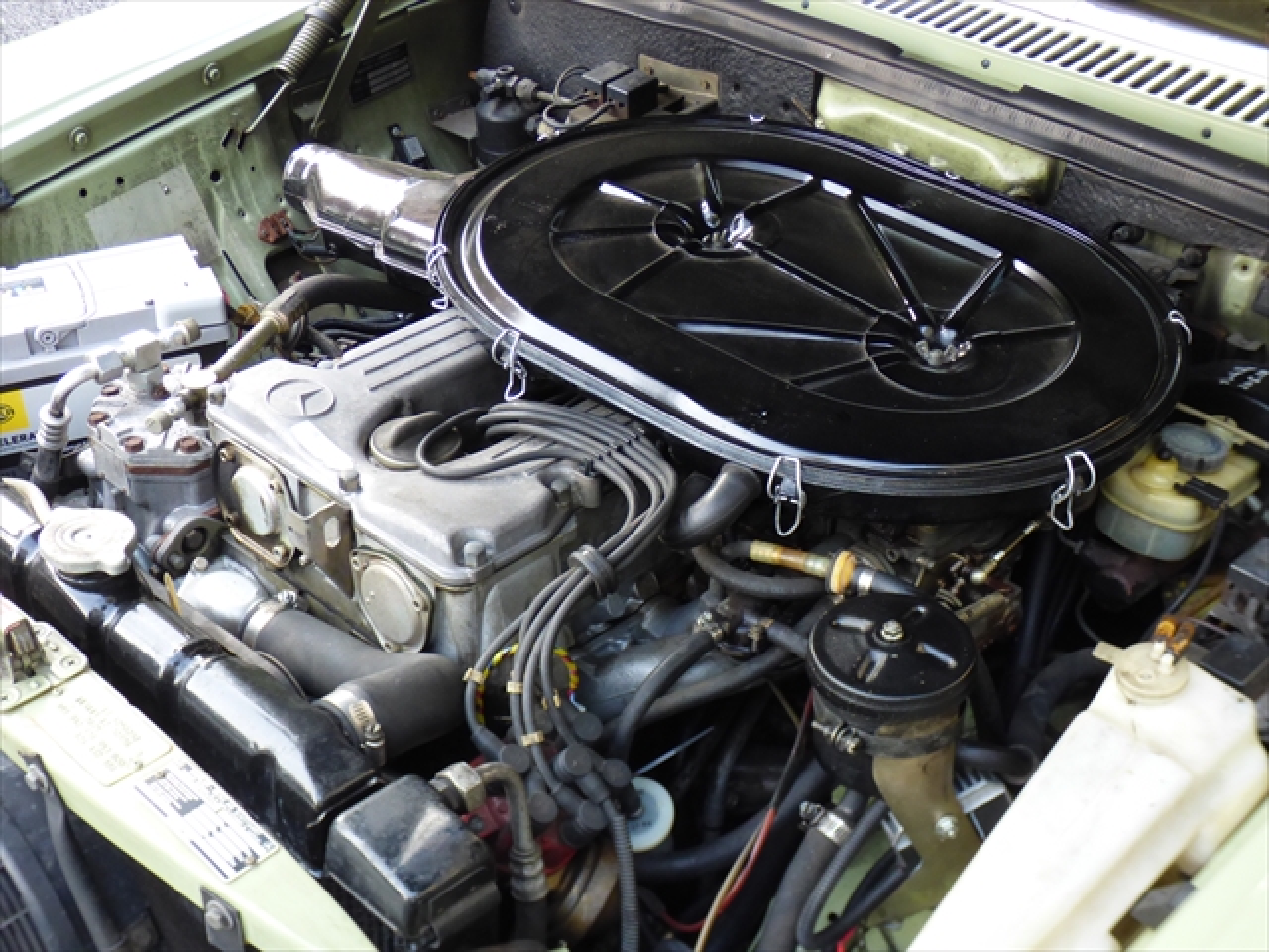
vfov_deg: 32.2
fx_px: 1650
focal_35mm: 45
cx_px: 634
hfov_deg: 42.1
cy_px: 476
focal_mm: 7.79
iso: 320
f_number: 3.7
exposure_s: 1/60
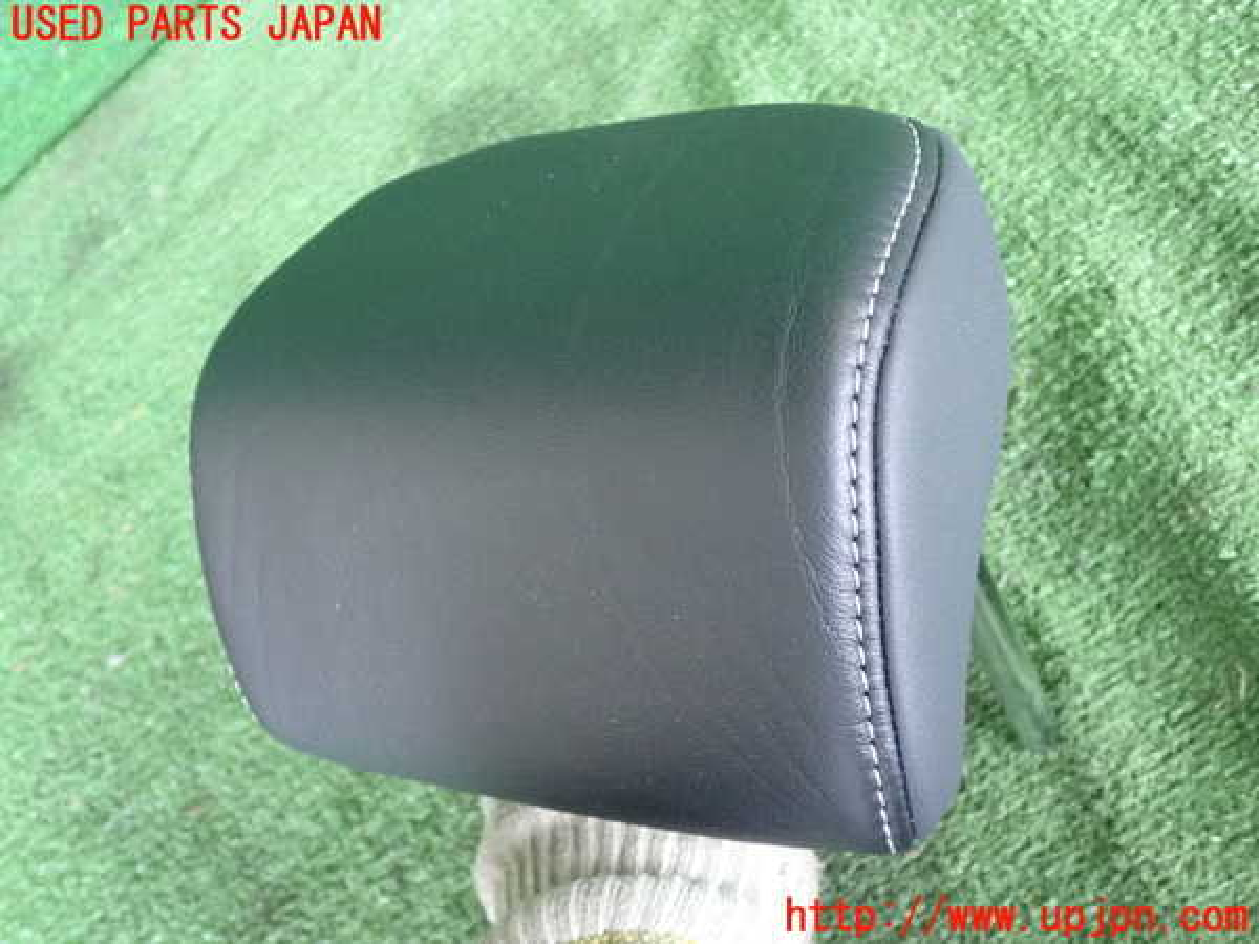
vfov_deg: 37.7
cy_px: 472
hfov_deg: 49.0
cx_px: 630
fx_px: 1382
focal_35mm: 38
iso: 1250
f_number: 2.7
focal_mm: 6.83
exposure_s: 1/125
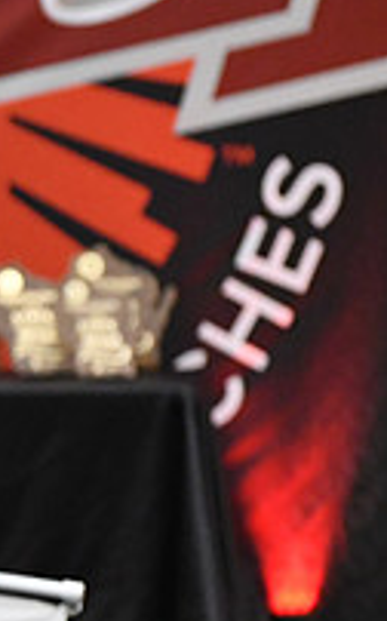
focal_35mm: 591
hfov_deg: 2.2
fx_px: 9987
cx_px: -501
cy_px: 573
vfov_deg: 3.6
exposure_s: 1/800
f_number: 2.8
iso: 5000
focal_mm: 135
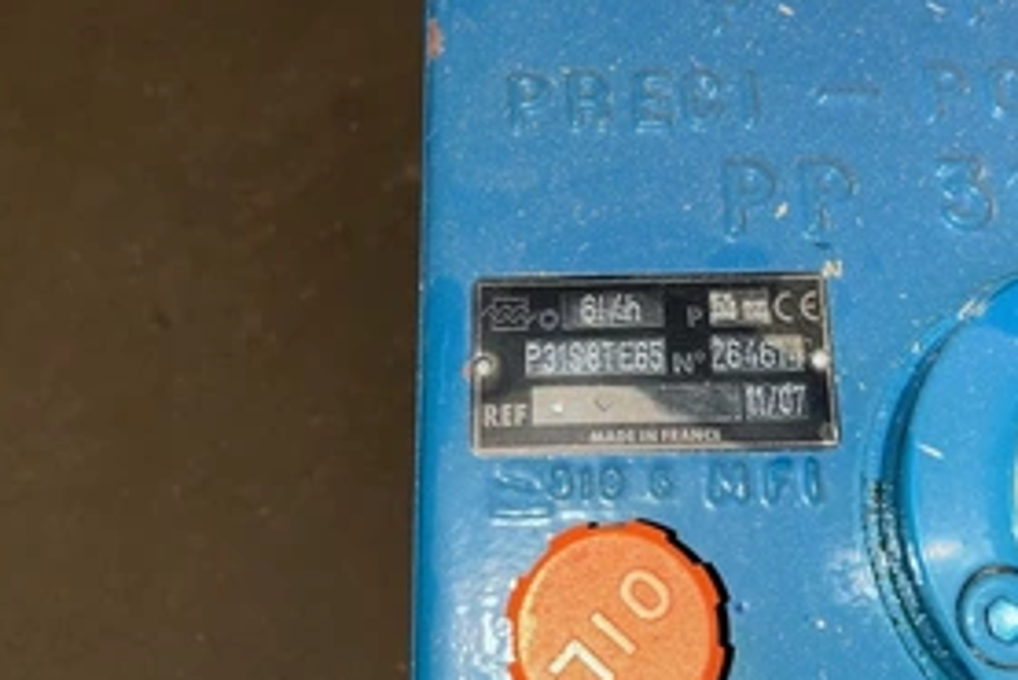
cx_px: 599
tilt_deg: -70.4
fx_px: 1103
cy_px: 243
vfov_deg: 34.0
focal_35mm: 39
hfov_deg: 49.3
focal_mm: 5.1
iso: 32
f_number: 1.6
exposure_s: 1/49
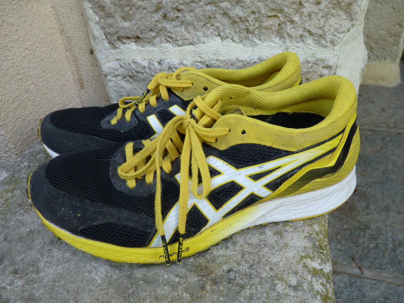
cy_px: 152
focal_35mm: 27
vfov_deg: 51.4
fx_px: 315
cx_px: 202
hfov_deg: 65.3
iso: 80
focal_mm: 4.8
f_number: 2.8
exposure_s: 1/60
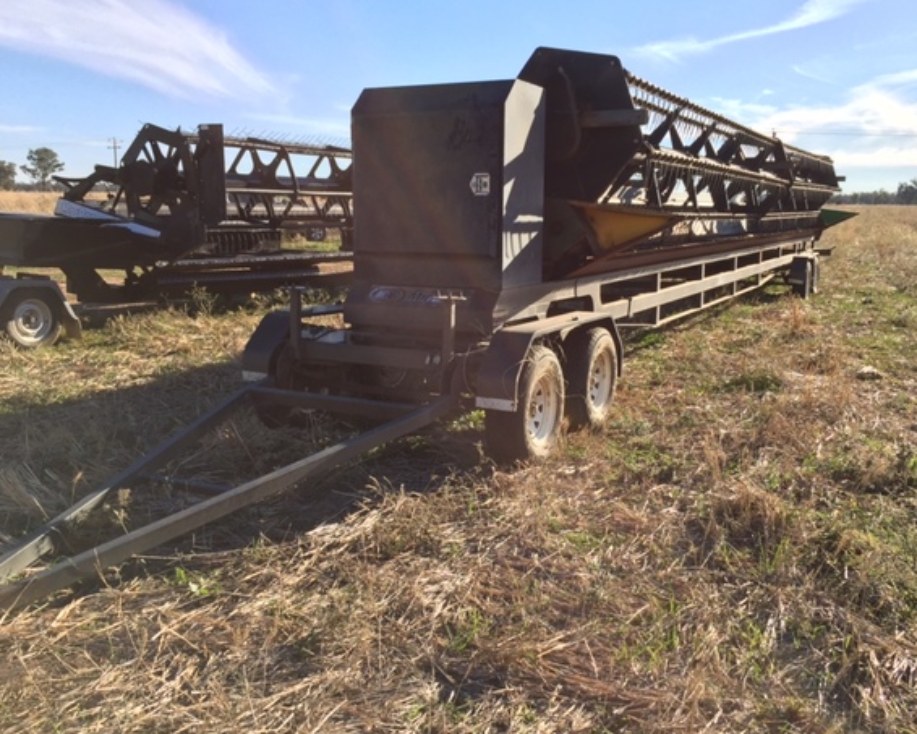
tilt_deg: -10.5
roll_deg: -0.3
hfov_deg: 54.2
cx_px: 488
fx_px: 896
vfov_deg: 44.5
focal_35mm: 33
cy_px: 395
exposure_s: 1/1236
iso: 32
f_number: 2.2
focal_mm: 4.15
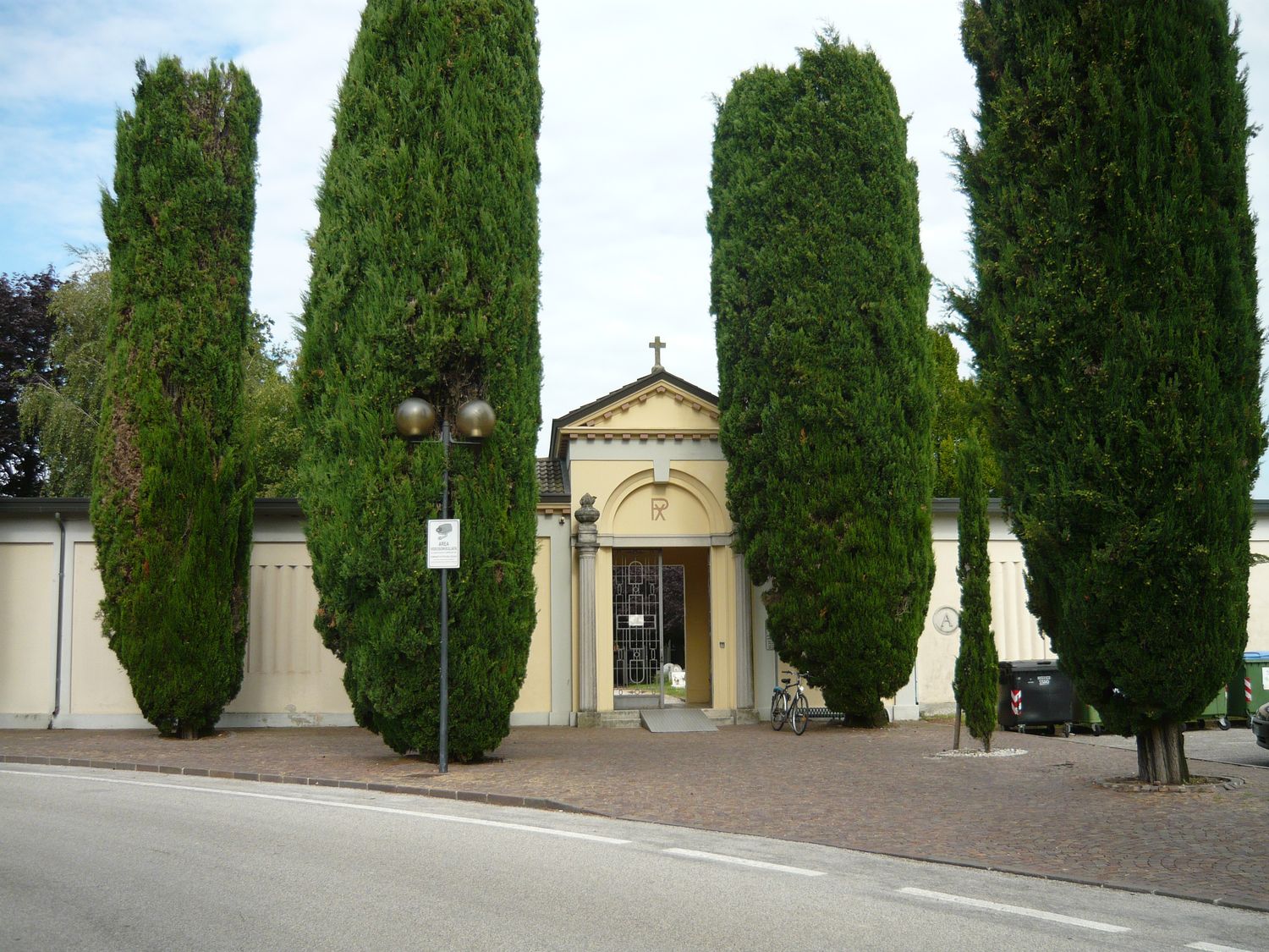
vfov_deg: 42.9
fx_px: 1210
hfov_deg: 55.4
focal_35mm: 33
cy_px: 476
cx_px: 634
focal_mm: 5.5
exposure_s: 1/640
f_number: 2.8
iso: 100
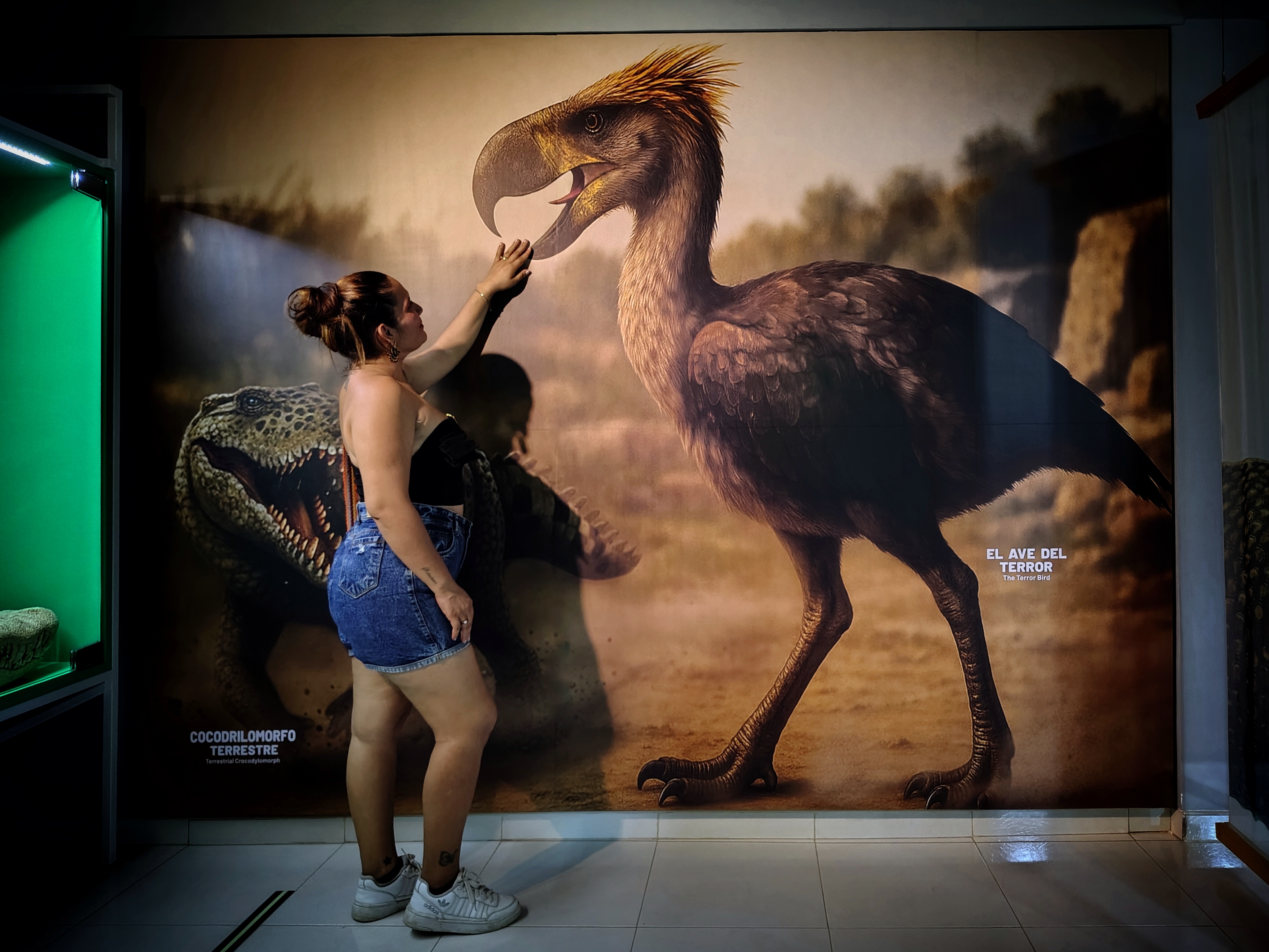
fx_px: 880
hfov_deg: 71.6
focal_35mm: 24
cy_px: 476
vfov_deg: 56.8
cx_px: 634
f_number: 1.8
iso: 1941
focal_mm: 5.56
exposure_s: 1/30
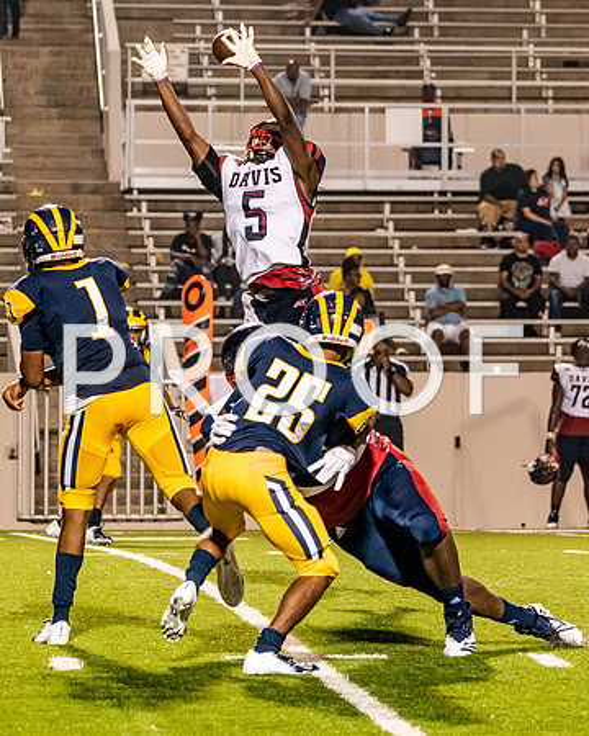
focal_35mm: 258
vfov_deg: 7.5
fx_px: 5622
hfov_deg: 6.0
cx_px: 617
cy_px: 360
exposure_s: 1/750
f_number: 5.6
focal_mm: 150
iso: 6400
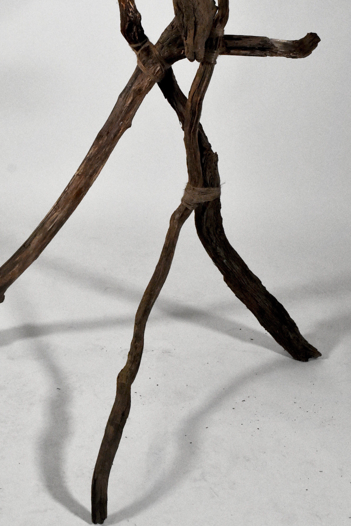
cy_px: 155
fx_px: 1053
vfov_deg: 27.8
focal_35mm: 72
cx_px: 178
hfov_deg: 18.9
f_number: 8
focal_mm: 32
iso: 3200
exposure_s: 1/1000
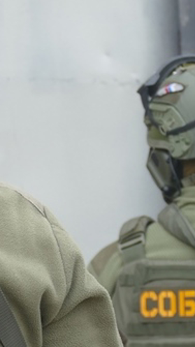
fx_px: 1673
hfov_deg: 6.7
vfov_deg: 11.8
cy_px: 174
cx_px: 14
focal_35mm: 182
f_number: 3.9
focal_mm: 41.85
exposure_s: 1/160
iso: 125
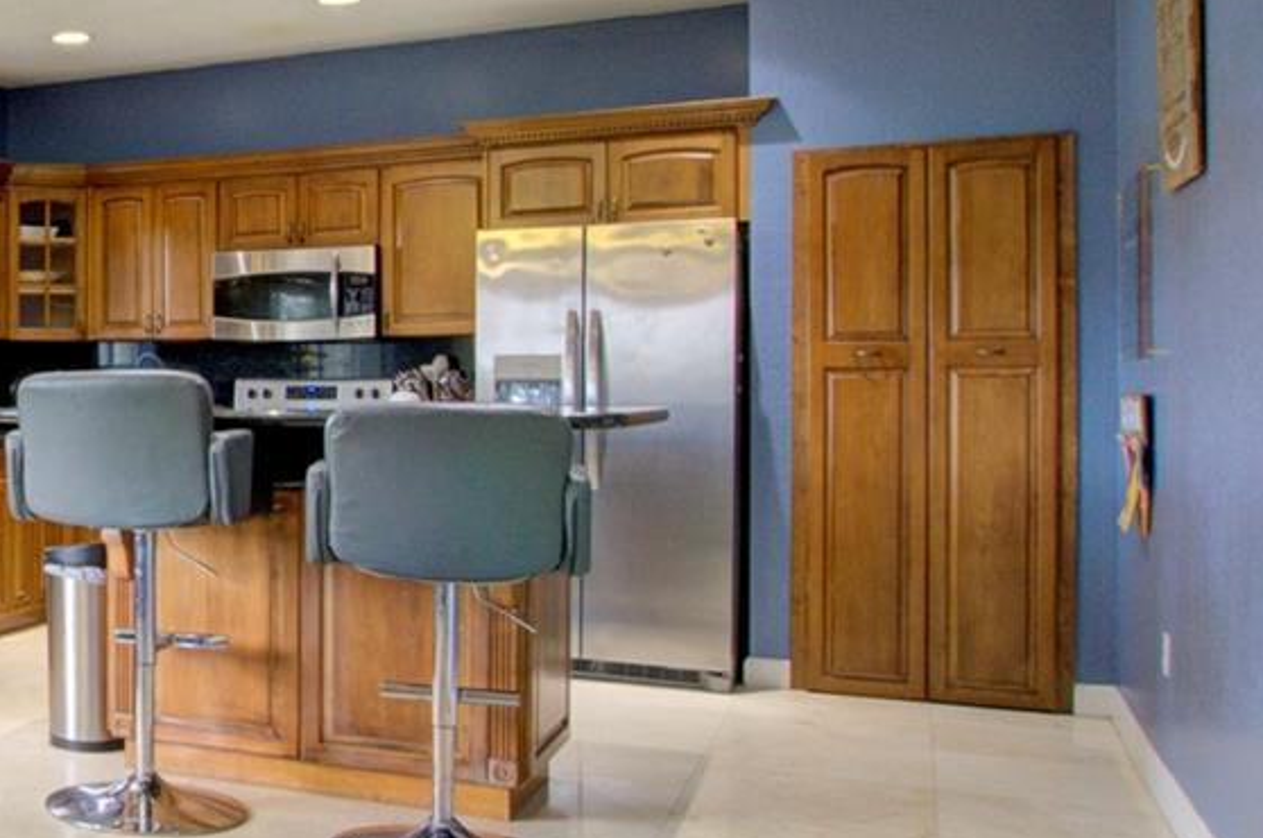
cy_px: 385
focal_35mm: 43
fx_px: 1506
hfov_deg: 36.9
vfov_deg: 31.1
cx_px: -183
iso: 400
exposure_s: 1/5
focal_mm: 10
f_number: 11
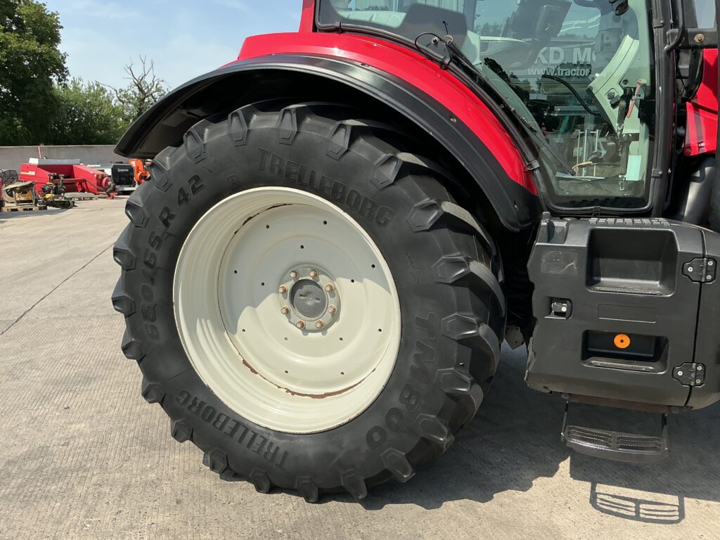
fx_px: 582
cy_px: 270
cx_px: 360
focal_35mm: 28
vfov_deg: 49.7
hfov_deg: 63.4
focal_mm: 3
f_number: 1.8
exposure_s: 1/1377
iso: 25
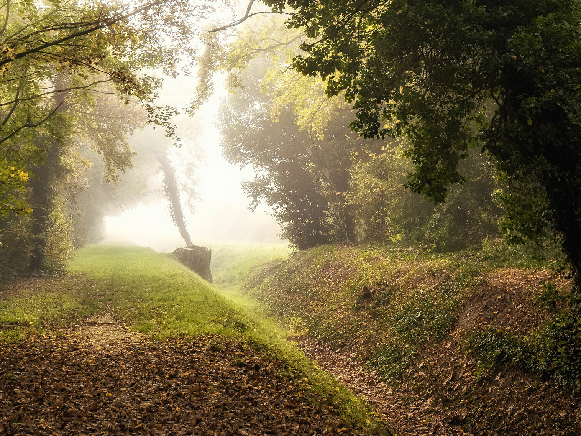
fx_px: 957
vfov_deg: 25.6
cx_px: 264
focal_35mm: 57
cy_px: 158
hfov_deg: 33.8
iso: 200
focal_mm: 18
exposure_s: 1/125
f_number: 5
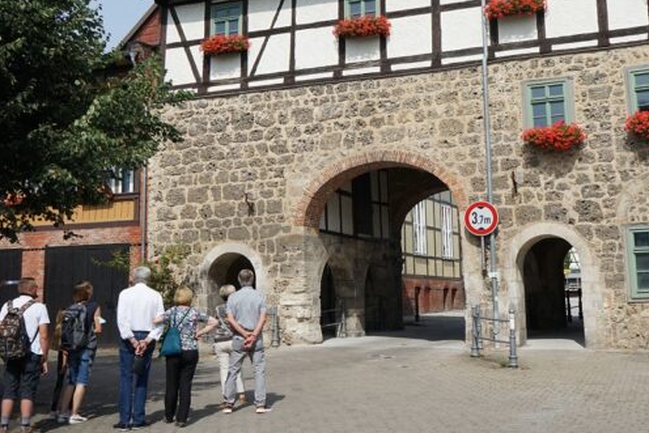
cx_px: 365
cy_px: 150
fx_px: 866
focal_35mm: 48
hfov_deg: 41.0
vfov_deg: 27.9
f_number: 8
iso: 100
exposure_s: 1/320
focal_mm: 31
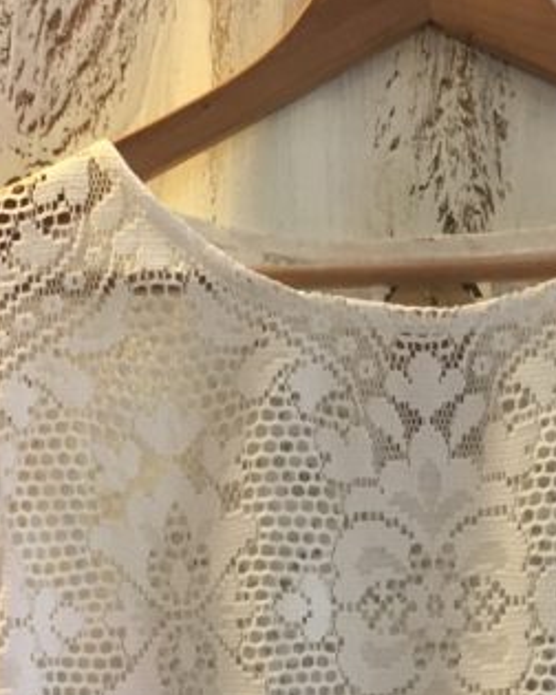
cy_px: 724
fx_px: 1892
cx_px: 346
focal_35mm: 92
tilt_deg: -9.6
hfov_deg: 16.7
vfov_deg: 20.1
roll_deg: +0.6
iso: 125
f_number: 2.2
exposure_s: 1/33
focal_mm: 4.15
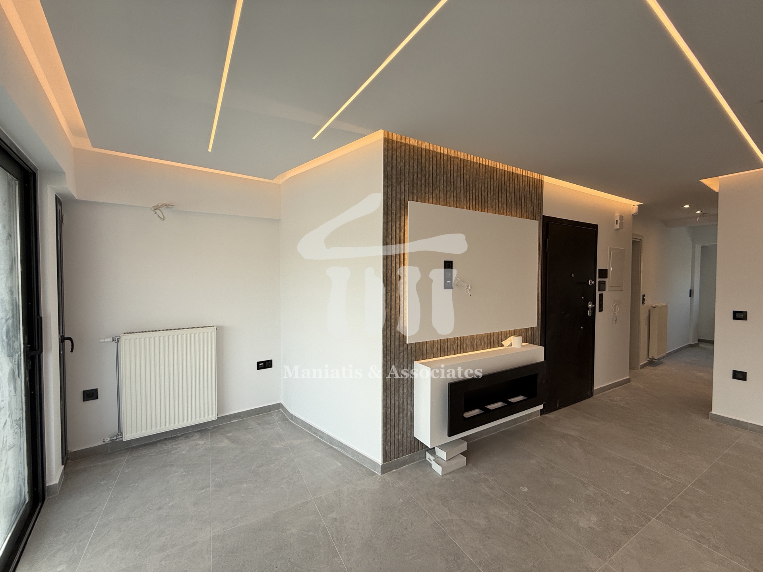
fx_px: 309
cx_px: 382
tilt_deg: -0.7
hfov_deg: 102.1
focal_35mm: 14
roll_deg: -0.4
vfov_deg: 85.7
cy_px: 286
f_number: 2.2
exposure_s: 1/124
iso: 50
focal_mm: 2.22
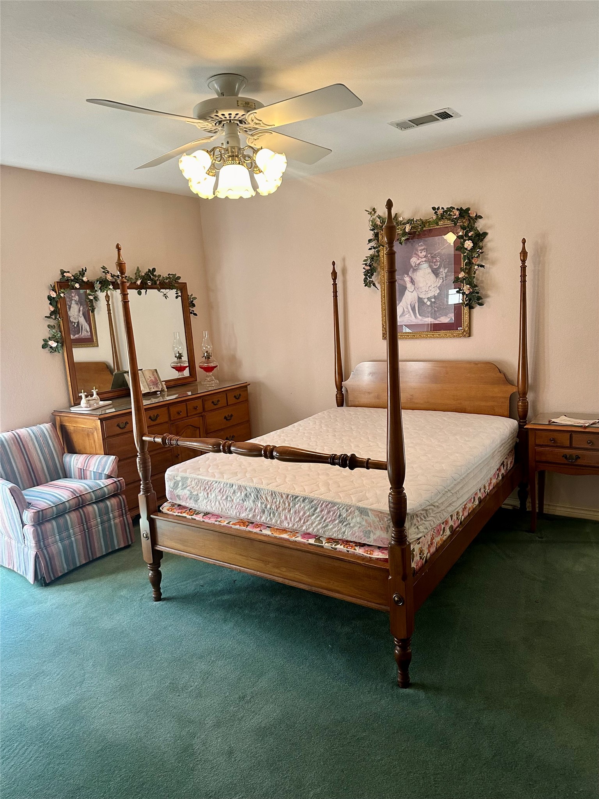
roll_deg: +2.3
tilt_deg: -8.6
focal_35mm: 24
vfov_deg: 71.6
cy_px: 400
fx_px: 554
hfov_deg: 56.8
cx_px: 300
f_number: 1.78
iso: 250
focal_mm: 6.86
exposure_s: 1/60
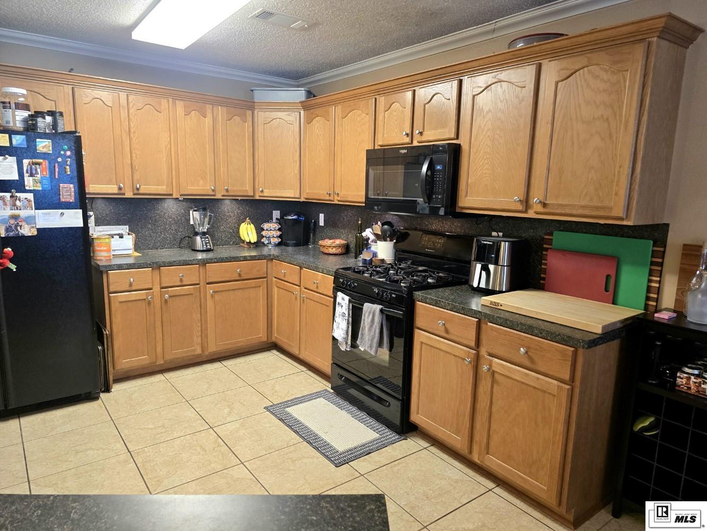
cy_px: 266
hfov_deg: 73.9
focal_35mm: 23
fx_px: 470
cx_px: 354
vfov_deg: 58.9
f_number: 1.7
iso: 320
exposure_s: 1/120
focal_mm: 6.3
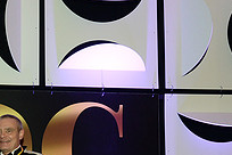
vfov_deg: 14.8
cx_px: -59
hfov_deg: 21.2
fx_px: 567
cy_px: 209
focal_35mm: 88
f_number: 5.6
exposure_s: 1/250
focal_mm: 31
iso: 2500
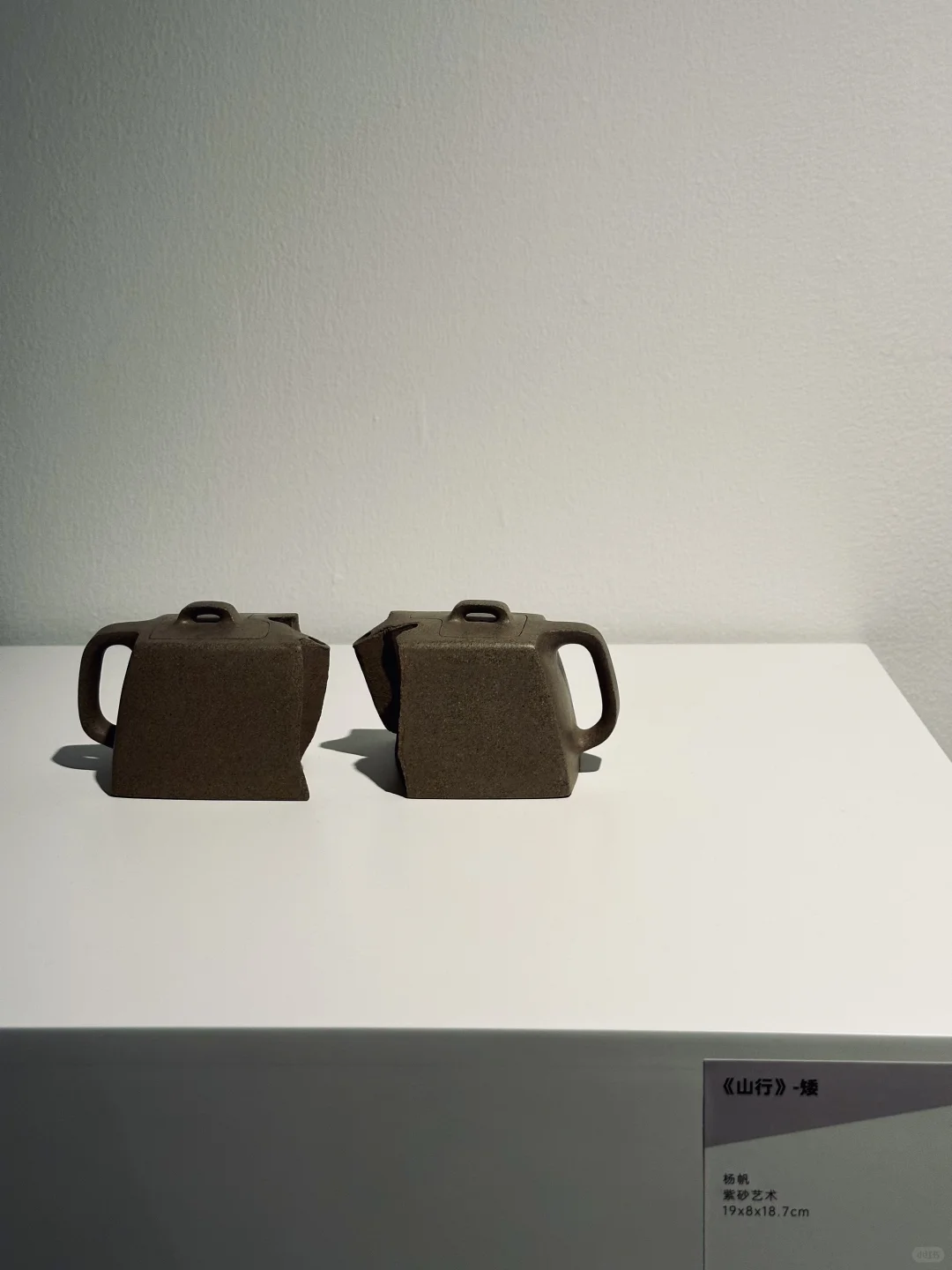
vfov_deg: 39.7
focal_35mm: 48
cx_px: 476
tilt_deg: -12.1
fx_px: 1760
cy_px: 635
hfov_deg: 30.3
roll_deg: +0.6
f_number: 1.78
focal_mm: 6.86
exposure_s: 1/50
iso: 100
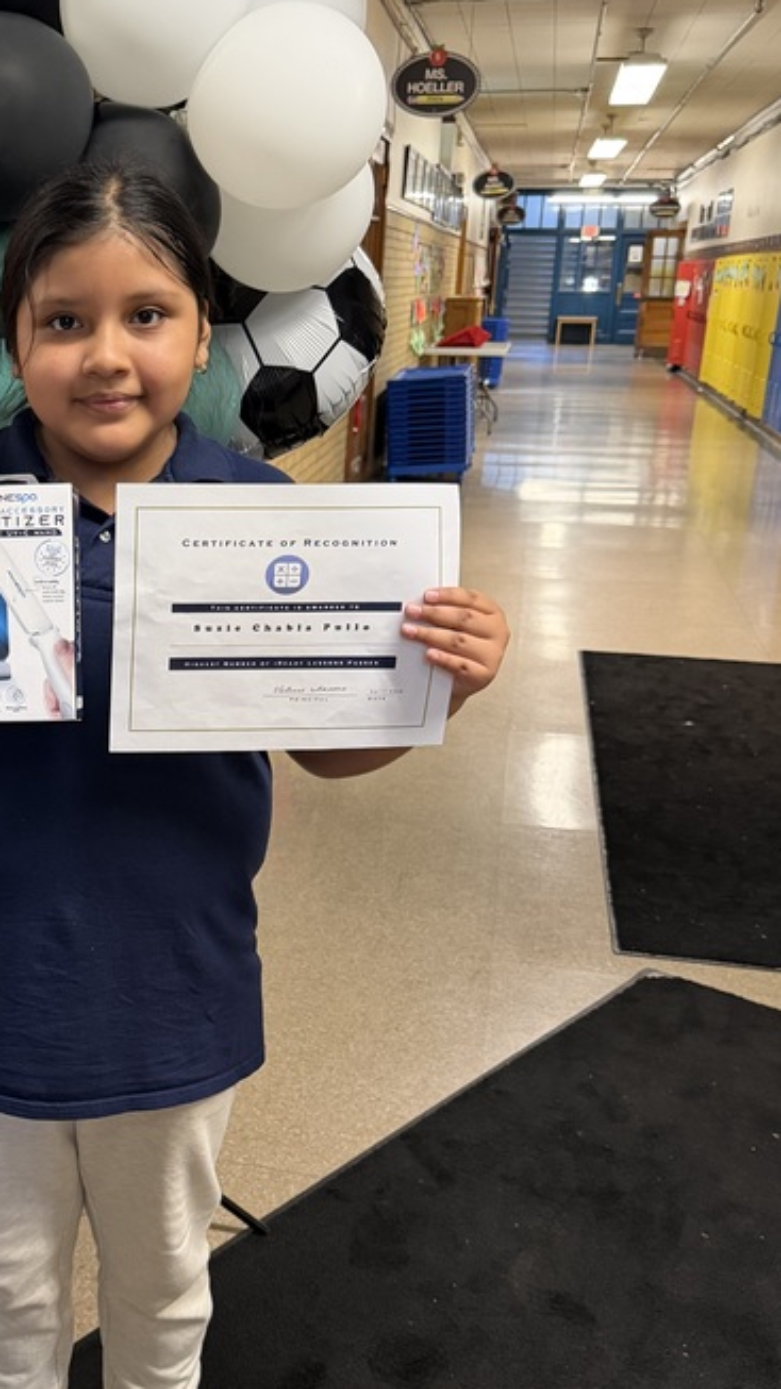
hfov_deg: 27.7
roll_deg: -0.5
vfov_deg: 49.3
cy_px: 770
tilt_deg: -18.3
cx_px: 53
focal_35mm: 41
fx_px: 1510
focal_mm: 6.76
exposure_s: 1/60
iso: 400
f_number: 1.78
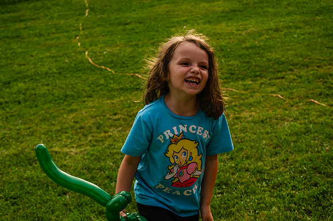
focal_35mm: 82
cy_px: 110
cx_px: 166
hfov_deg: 24.7
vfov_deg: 16.5
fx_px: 761
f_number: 7.1
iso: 200
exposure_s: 1/200
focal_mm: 55
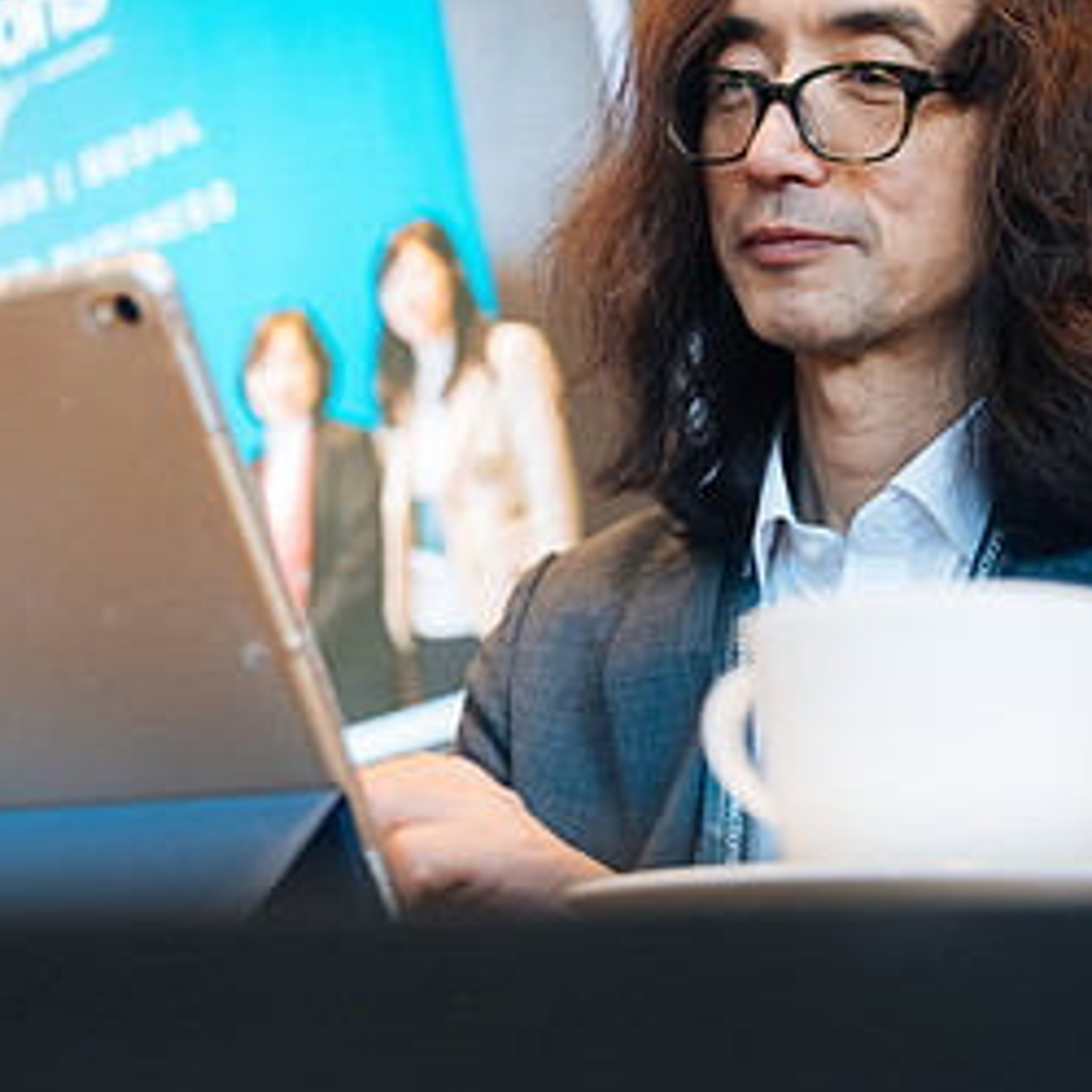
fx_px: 2570
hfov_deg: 24.0
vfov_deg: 24.0
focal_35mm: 72
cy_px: 507
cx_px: 577
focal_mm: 31.1
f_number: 3.2
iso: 1600
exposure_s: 1/250
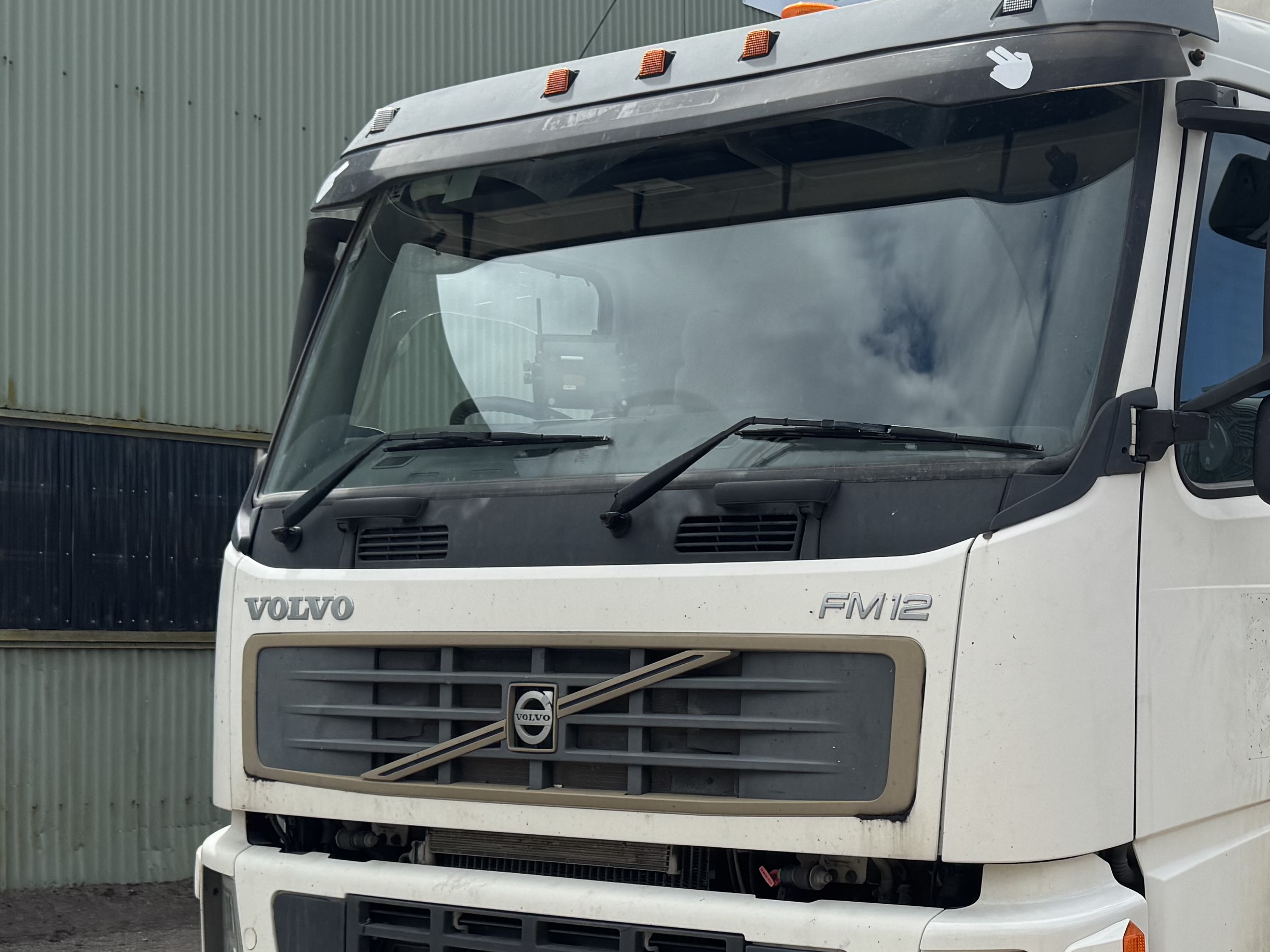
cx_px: 1072
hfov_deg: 33.1
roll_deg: +0.0
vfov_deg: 26.0
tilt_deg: +1.3
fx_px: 2055
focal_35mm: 56
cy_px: 630
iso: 80
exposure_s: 1/4049
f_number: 1.78
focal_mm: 6.76
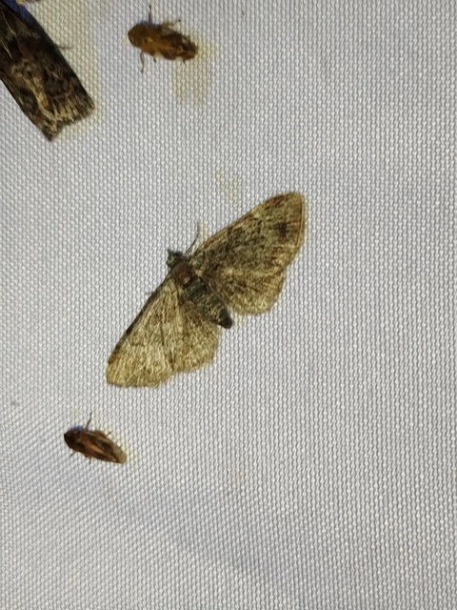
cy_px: 305
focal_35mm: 74
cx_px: 228
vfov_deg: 26.3
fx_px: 1303
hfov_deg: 19.9
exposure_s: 1/50
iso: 64
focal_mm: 5.31
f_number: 1.7
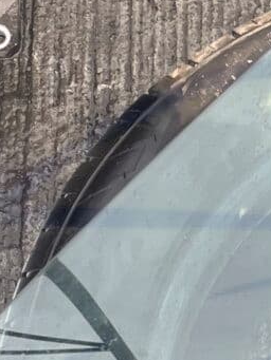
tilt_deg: -75.1
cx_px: 386
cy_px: 562
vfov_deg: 12.0
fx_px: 1627
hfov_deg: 9.3
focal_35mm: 156
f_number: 1.6
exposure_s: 1/219
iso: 50
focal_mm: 5.1
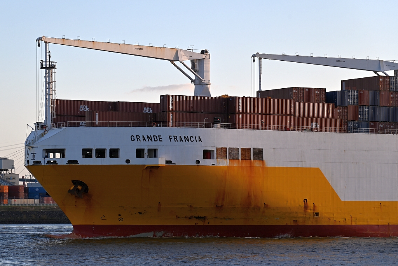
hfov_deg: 17.1
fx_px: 1327
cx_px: 199
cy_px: 133
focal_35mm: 120
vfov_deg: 11.4
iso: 110
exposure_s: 1/250
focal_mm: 120
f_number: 5.6
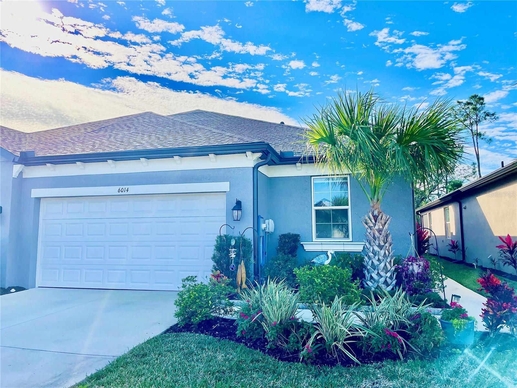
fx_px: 388
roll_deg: +0.7
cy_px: 194
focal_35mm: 26
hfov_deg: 67.3
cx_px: 258
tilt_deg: +5.3
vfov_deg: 53.1
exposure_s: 1/3861
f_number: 1.6
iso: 32
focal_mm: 4.2
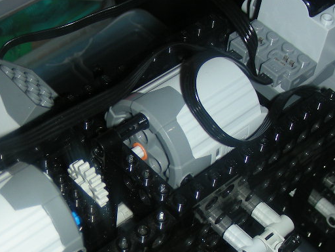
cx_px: 107
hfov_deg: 25.5
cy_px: 203
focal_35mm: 76
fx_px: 735
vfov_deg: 19.2
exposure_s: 1/60
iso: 50
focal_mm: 6.3
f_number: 3.5
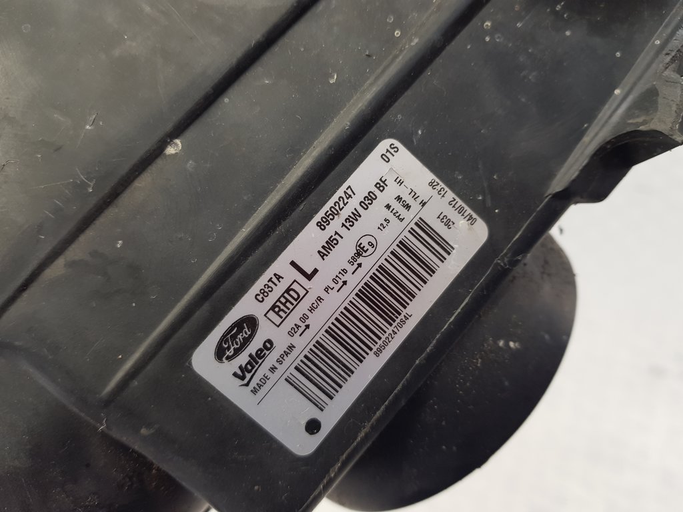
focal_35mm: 26
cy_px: 256
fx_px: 513
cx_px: 342
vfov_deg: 53.1
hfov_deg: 67.3
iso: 80
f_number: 1.7
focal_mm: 4.2
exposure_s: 1/100
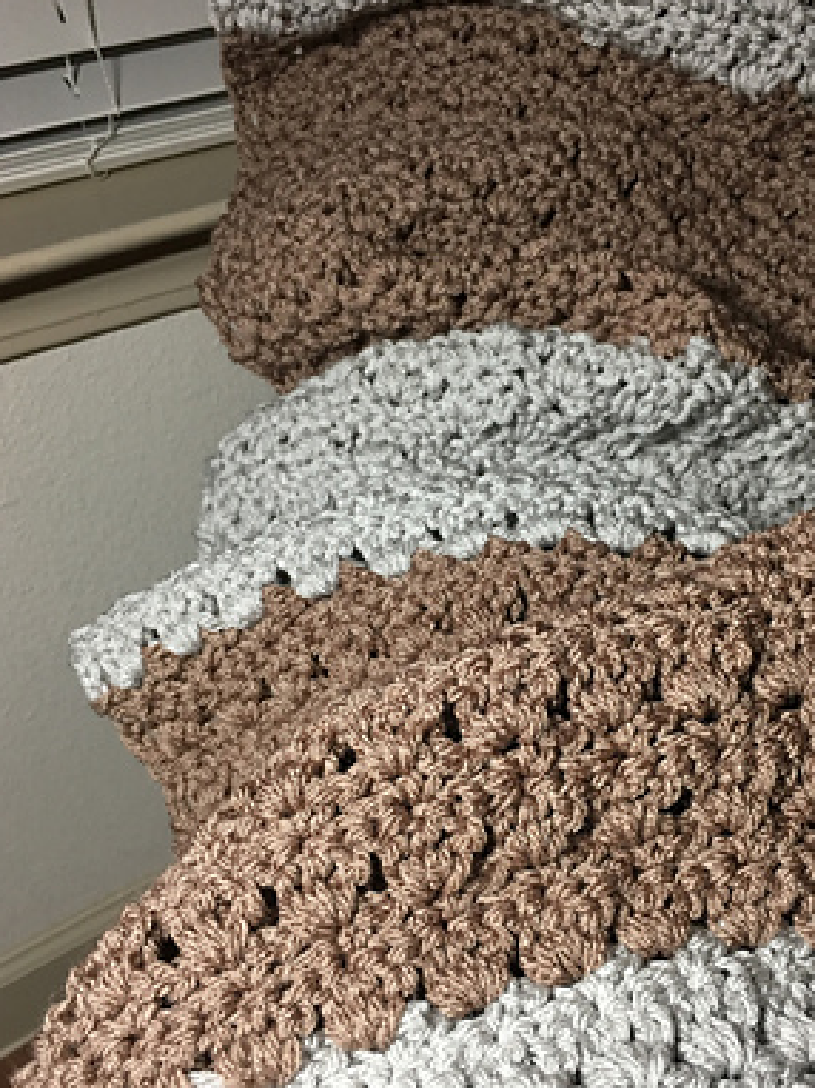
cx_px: 494
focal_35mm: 38
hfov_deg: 37.5
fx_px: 1194
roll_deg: -0.2
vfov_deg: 48.9
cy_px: 595
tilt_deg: -37.3
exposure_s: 1/17
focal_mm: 4.15
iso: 64
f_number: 2.2
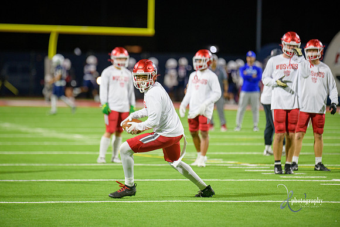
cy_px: 114
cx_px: 170
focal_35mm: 250
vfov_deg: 5.5
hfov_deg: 8.2
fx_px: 2362
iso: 1250
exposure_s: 1/250
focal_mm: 250
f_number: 2.8
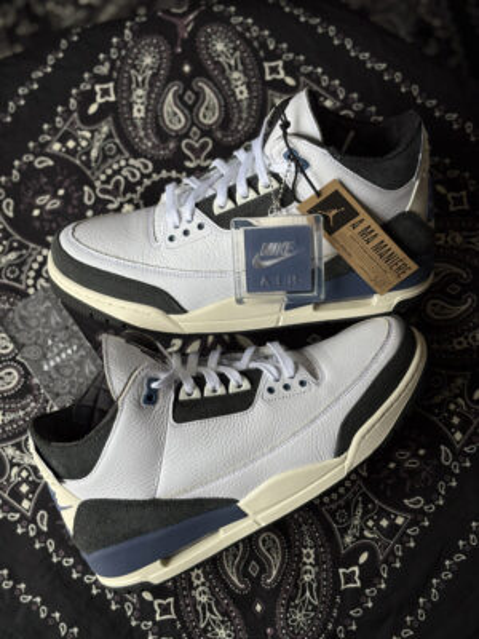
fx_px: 959
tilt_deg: -79.1
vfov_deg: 36.8
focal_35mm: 52
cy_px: 320
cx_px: 240
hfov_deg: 28.0
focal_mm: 5.96
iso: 32
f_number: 1.6
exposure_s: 1/791
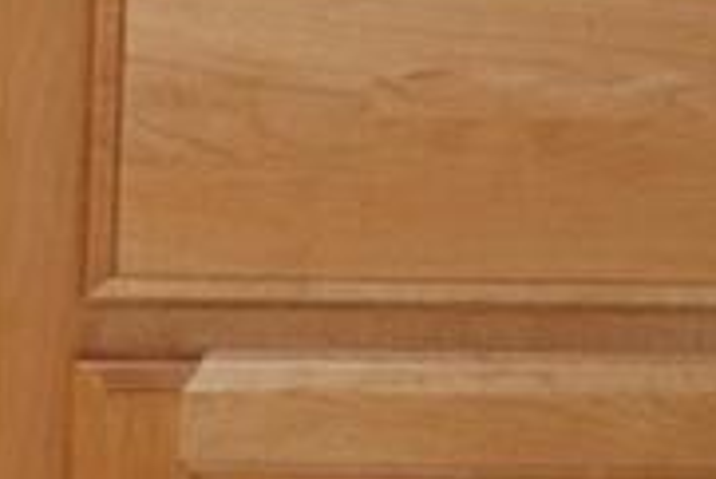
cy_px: 34
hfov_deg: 8.4
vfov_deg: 5.8
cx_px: -526
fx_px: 4737
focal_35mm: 238
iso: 400
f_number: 5.6
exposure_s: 1/60
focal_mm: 28
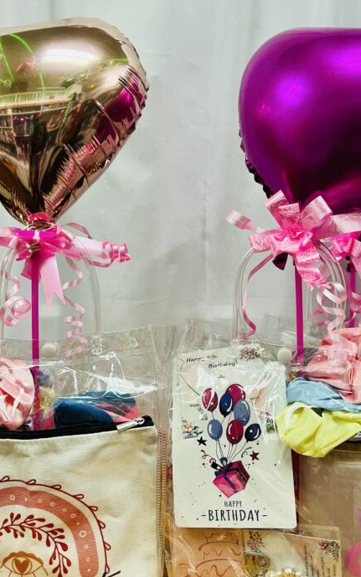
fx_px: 503
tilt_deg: -3.9
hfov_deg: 39.5
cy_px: 322
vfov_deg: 59.5
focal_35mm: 32
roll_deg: +0.7
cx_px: 182
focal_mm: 5.7
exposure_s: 1/60
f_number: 1.5
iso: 160
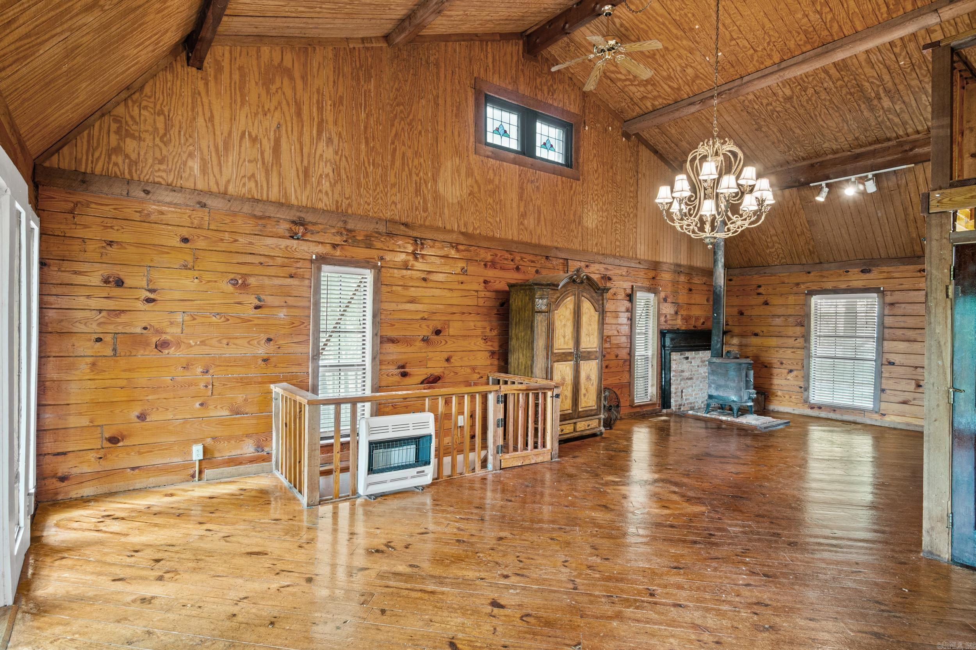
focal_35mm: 18
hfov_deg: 90.0
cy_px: 325
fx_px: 488
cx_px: 488
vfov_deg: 67.4
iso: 400
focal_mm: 12
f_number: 8
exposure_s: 1.6
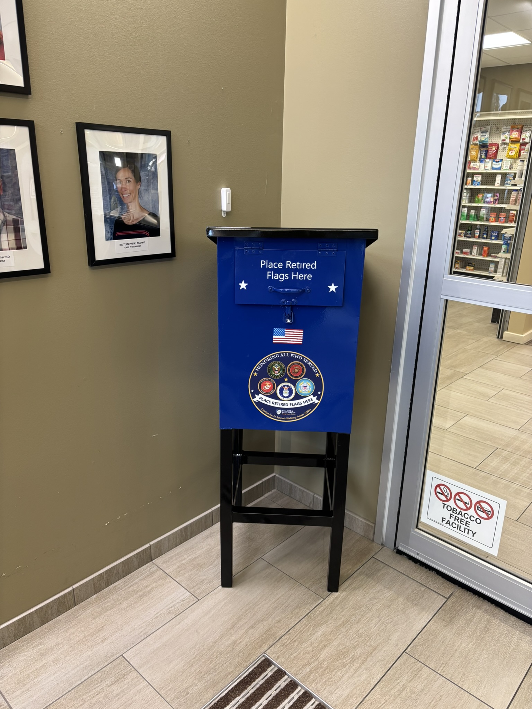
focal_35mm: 26
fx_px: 533
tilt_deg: -19.3
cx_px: 266
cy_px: 354
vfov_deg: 67.3
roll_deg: -1.4
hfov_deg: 53.1
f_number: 1.6
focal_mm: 5.96
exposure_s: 1/60
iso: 160
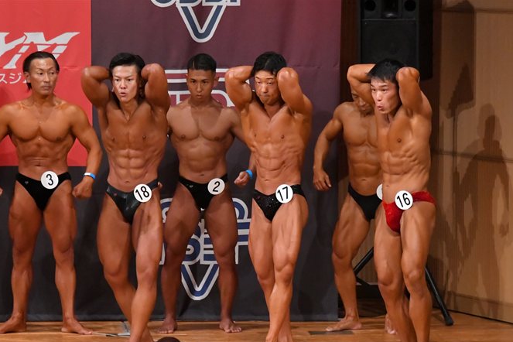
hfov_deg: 6.9
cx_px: 244
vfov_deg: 4.6
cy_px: 199
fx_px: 4246
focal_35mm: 298
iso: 9000
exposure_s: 1/400
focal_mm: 170
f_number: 5.6
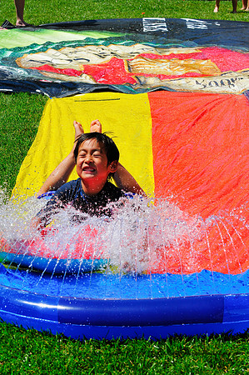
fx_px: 1092
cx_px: 124
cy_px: 188
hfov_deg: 13.0
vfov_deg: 19.5
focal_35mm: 105
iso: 400
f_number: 10
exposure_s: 1/640
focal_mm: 70
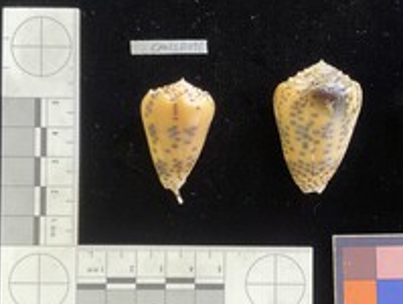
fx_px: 595
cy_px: 165
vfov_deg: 28.6
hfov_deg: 37.3
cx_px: 241
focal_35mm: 51
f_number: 1.8
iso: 125
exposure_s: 1/60
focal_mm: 3
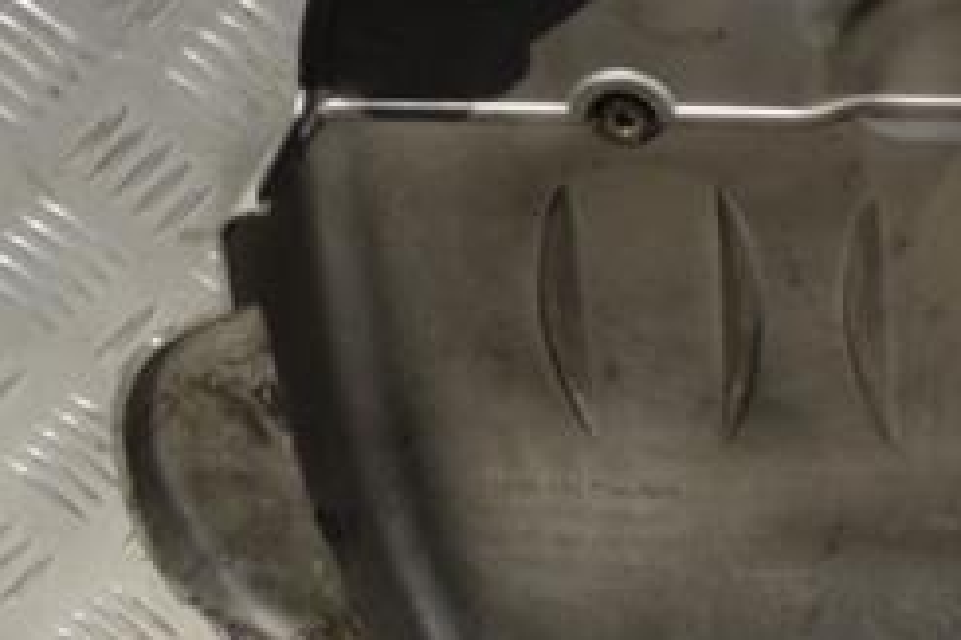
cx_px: 1047
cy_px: 279
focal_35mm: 147
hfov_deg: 13.7
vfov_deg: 9.3
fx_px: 3921
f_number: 5.3
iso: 220
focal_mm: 40
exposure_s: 1/30
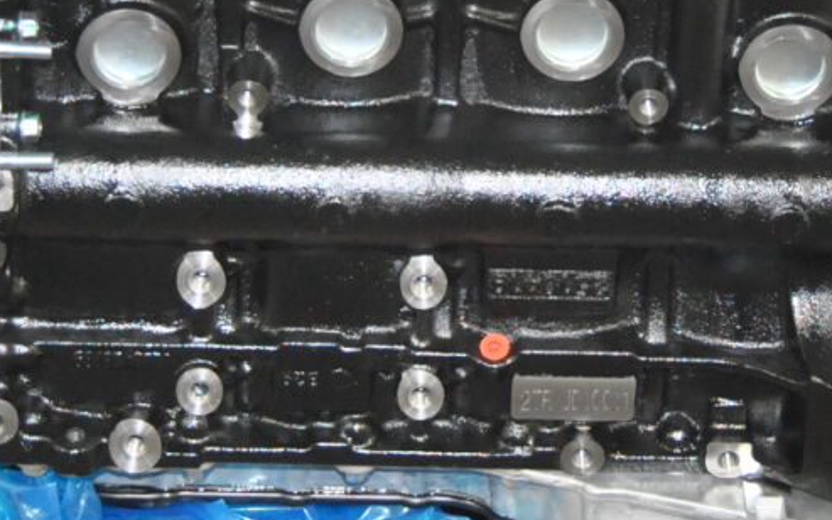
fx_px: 3378
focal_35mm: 149
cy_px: -50
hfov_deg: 14.0
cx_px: 466
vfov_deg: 8.7
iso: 800
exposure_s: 1/60
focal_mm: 30
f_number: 5
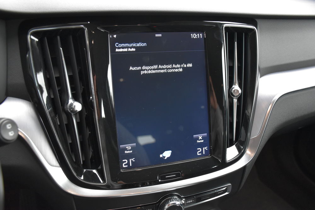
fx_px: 289
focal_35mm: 33
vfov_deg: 40.0
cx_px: 158
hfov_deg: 57.2
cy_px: 105
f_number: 3.5
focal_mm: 22
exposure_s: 1/60
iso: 1800
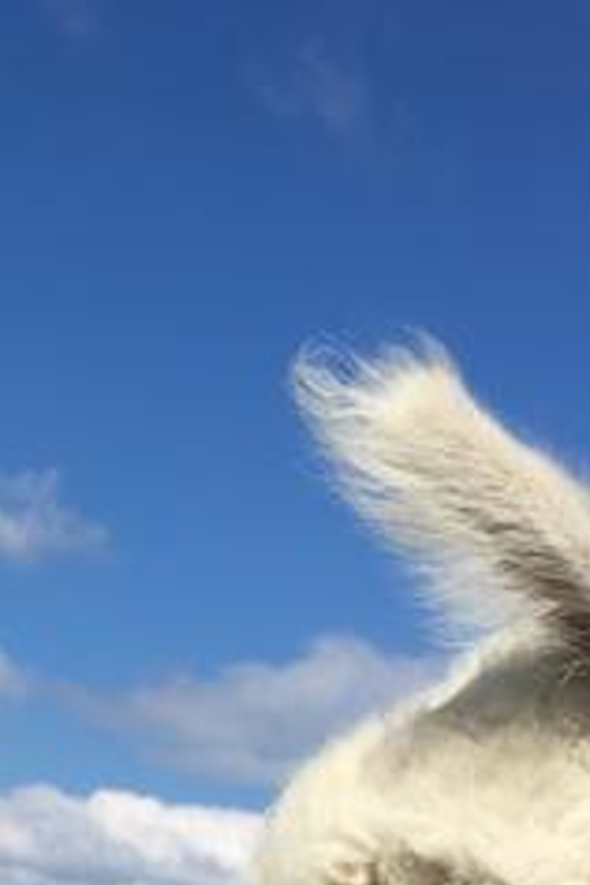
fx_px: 2507
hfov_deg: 13.1
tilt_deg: +0.0
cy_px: 1027
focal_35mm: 102
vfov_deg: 19.0
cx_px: -123
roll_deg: -6.9
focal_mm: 4.15
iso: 25
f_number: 2.2
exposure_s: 1/2564
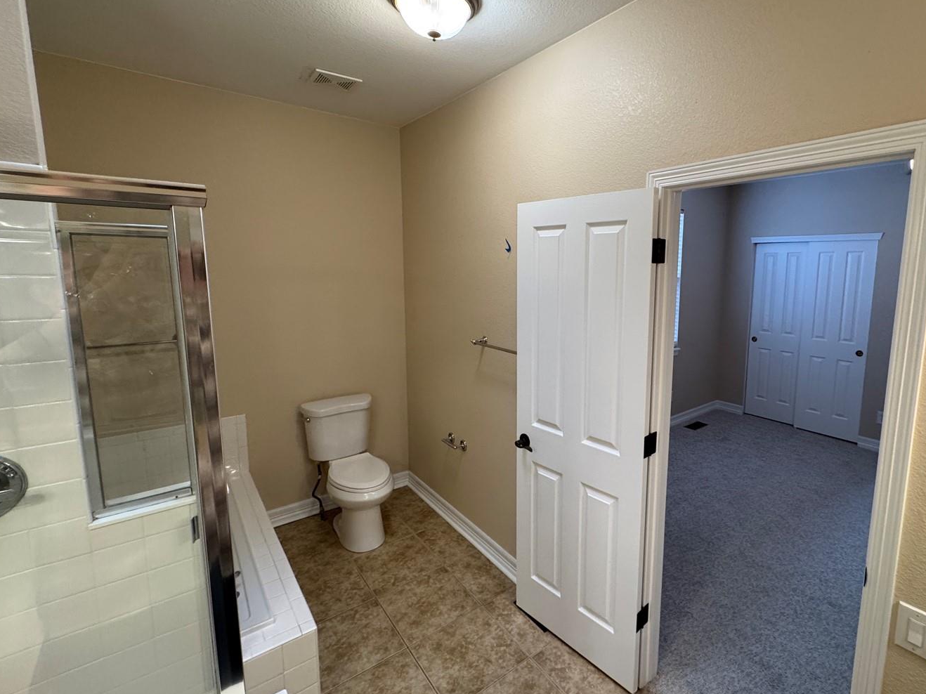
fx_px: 455
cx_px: 542
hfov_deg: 90.2
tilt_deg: -9.7
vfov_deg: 74.6
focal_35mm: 17
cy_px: 325
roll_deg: -2.0
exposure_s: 1/120
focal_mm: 2.22
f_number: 2.2
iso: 250
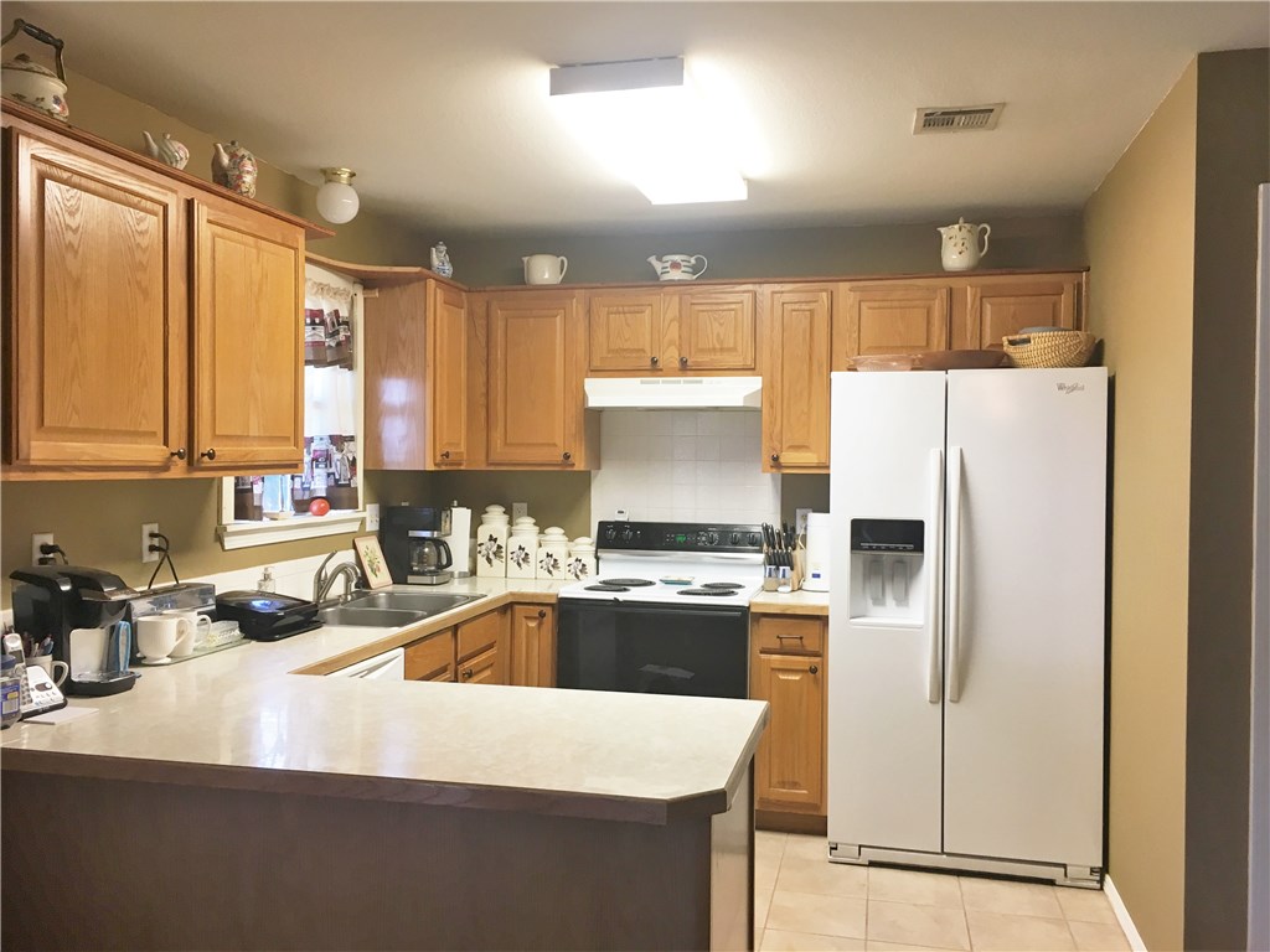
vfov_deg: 48.2
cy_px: 476
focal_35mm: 29
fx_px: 1064
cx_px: 635
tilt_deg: +0.0
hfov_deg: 61.7
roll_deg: -0.4
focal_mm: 4.15
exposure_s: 1/30
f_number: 2.2
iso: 64
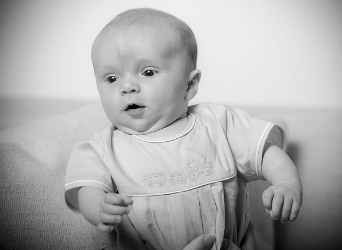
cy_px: 125
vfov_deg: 6.9
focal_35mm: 214
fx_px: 2094
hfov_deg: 9.3
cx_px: 185
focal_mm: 200
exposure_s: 1/200
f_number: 5.6
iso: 250
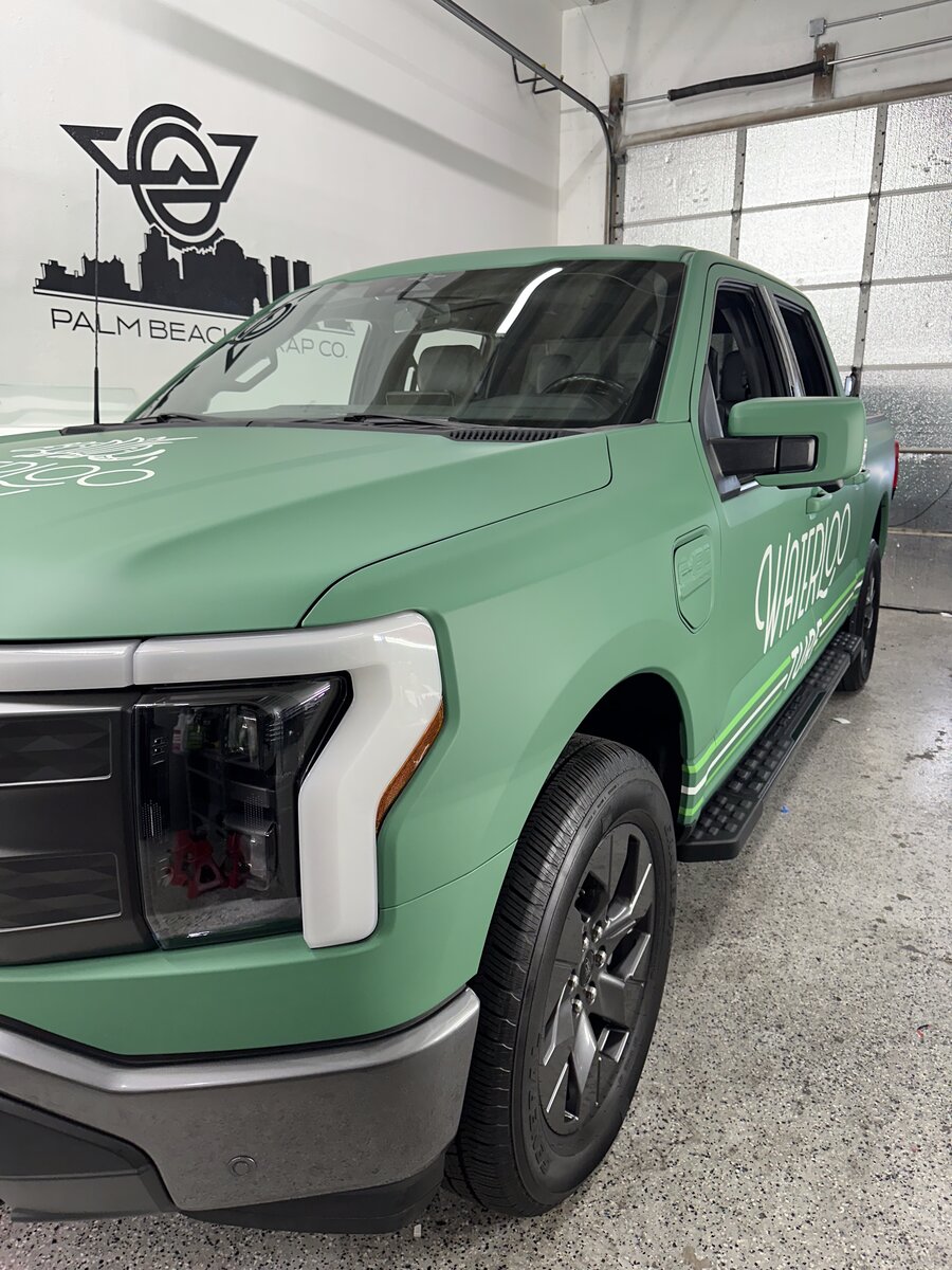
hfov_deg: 56.8
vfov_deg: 71.6
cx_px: 476
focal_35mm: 24
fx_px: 880
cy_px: 635
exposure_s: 1/120
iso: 160
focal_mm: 6.86
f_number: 1.78
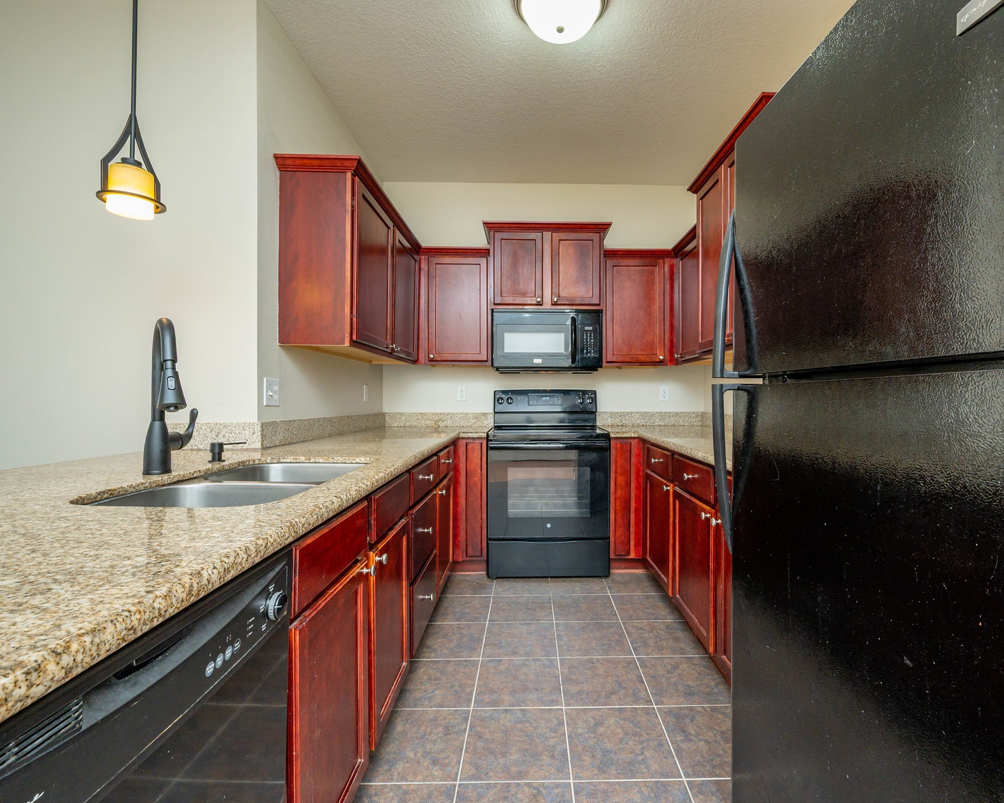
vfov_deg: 80.4
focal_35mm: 16
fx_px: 475
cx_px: 540
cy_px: 401
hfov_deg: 92.9
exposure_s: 1/50
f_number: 10
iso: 1250
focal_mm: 14
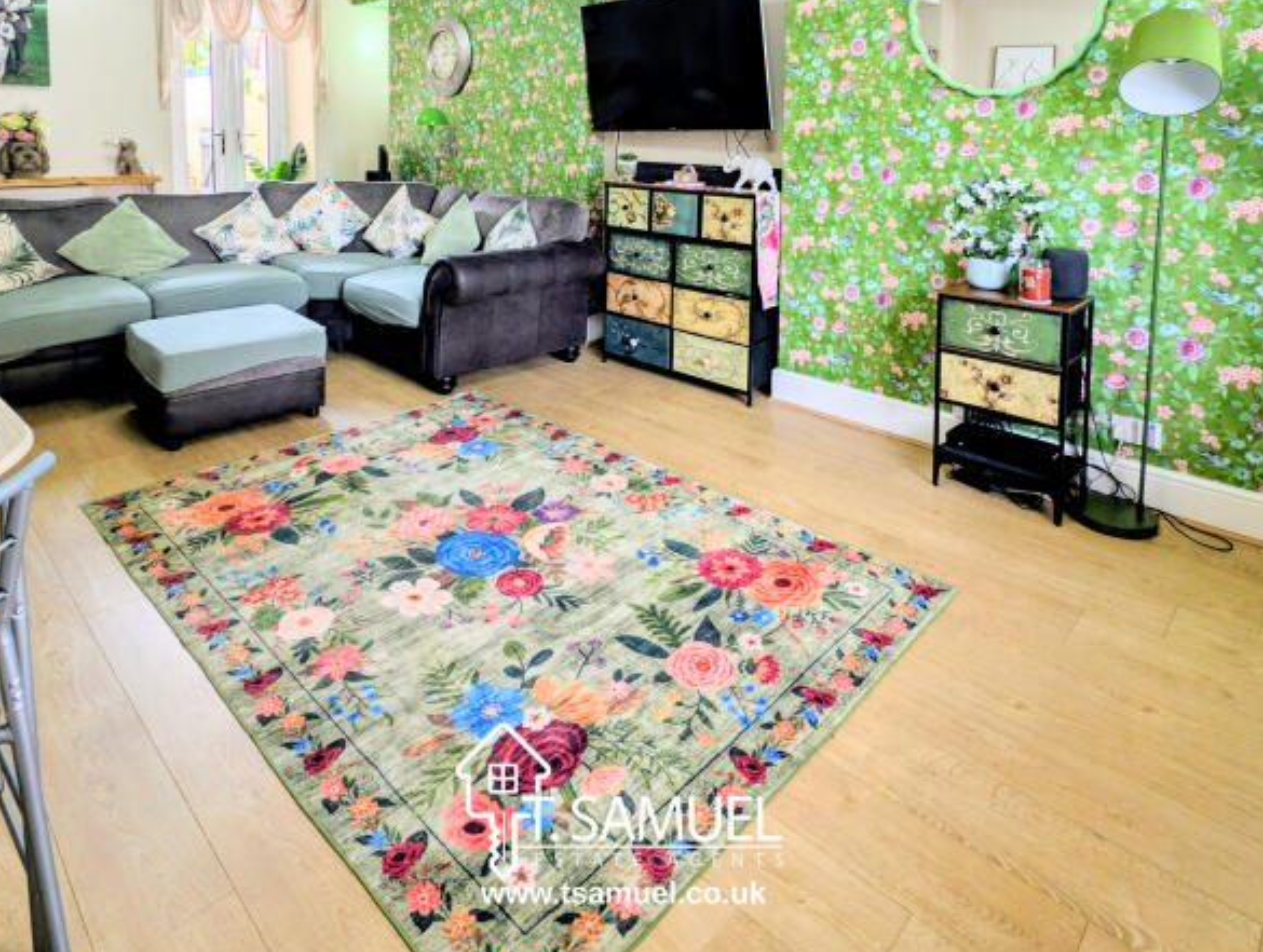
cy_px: 182
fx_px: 768
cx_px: 624
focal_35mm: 21
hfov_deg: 78.9
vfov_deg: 58.4
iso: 37
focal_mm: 2.23
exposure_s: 1/83.8
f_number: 1.95
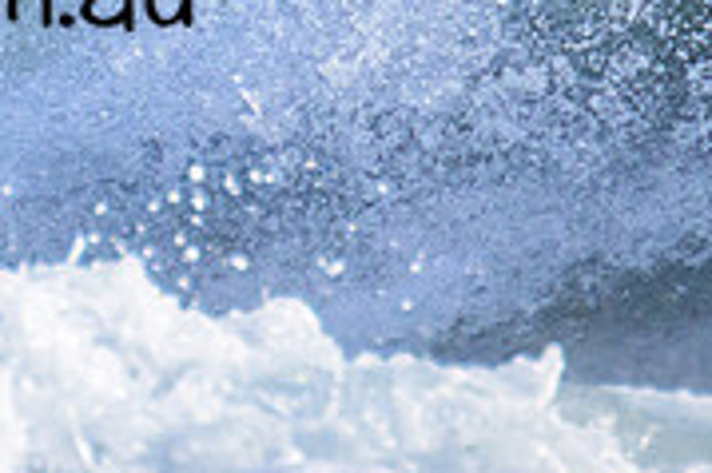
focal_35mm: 3550
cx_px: -369
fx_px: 70145
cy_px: -350
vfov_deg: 0.4
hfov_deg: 0.6
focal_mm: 800
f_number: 13
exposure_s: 1/2000
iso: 1800
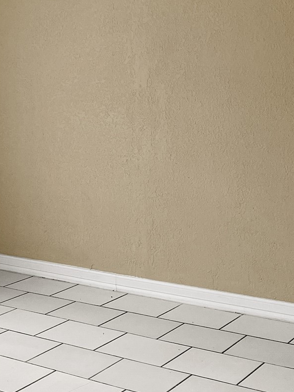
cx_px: -31
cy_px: 249
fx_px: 759
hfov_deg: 20.8
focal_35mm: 67
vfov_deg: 28.8
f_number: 1.5
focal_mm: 5.7
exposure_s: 1/120
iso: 100
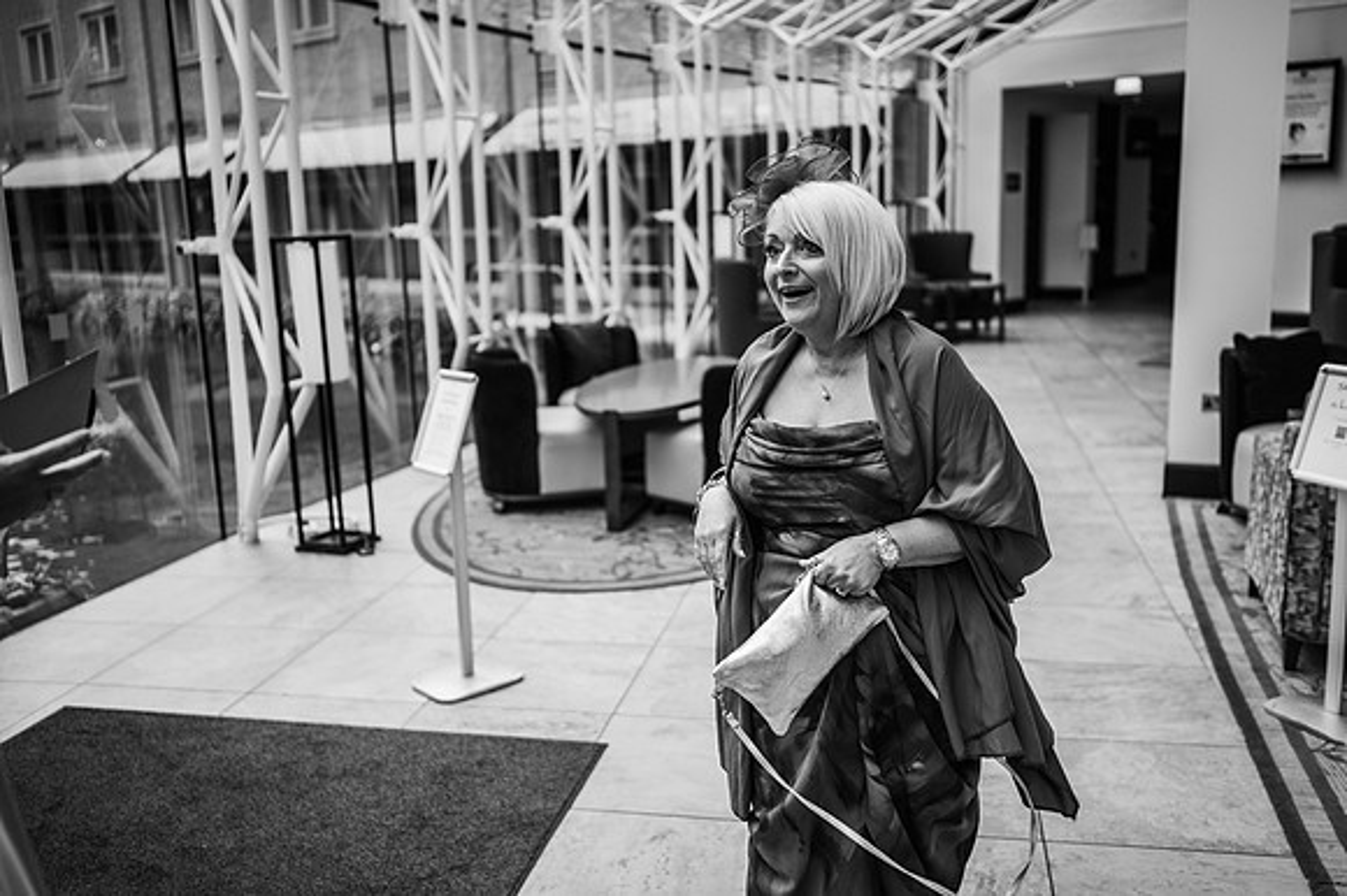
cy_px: 448
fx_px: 1309
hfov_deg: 54.5
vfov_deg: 37.8
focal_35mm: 35
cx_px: 674
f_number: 1.8
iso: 100
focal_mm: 35
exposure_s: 1/320
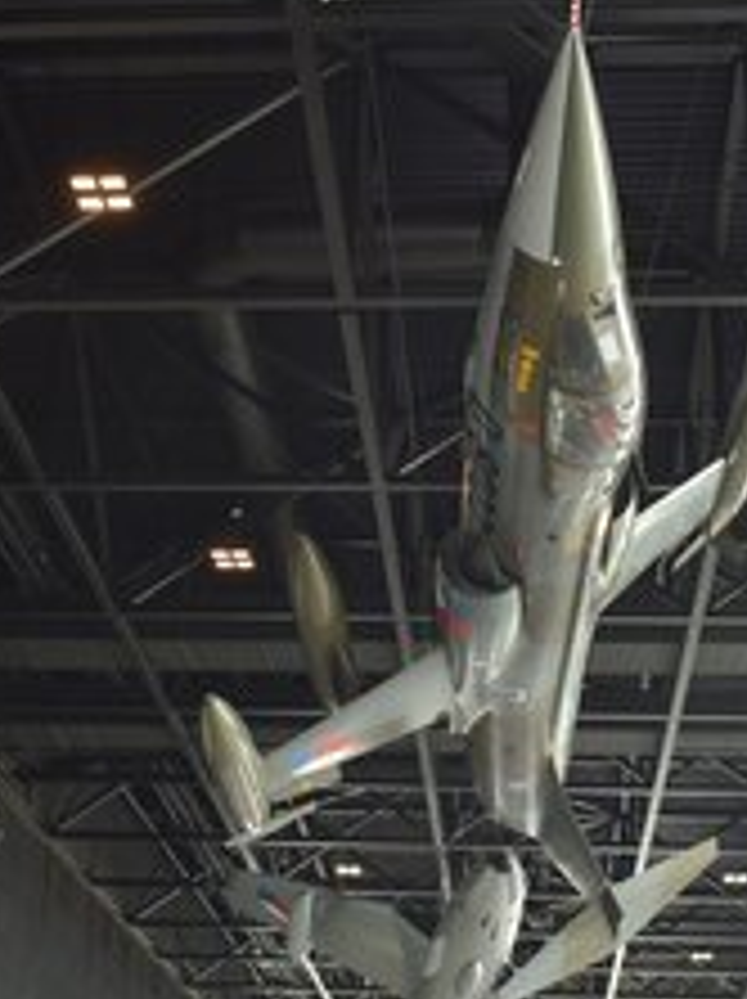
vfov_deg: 32.3
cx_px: 353
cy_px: 500
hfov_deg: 24.4
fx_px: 1726
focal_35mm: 60
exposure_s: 1/125
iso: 640
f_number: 5.6
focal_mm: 23
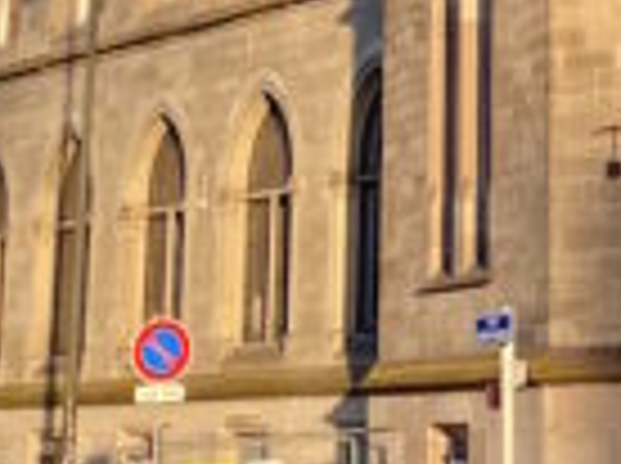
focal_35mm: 151
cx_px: 801
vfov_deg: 9.2
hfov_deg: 12.7
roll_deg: +1.7
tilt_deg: +17.4
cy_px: -491
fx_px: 2704
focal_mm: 4.25
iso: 32
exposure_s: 1/630
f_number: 1.8
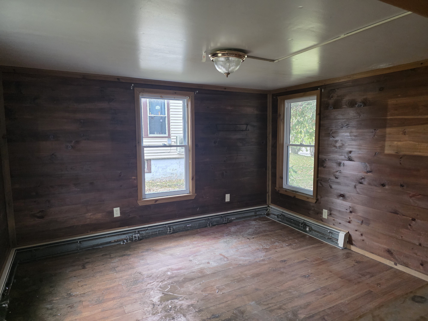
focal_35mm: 23
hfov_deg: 73.9
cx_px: 214
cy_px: 160
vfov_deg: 58.9
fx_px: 284
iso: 800
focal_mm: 6.3
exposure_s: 1/120
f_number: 1.7
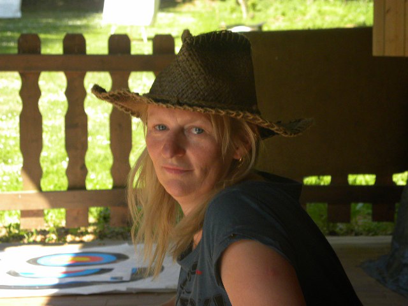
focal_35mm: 129
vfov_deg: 11.5
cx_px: 204
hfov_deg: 15.3
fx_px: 1520
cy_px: 153
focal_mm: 23
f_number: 4.5
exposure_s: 1/212
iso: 146
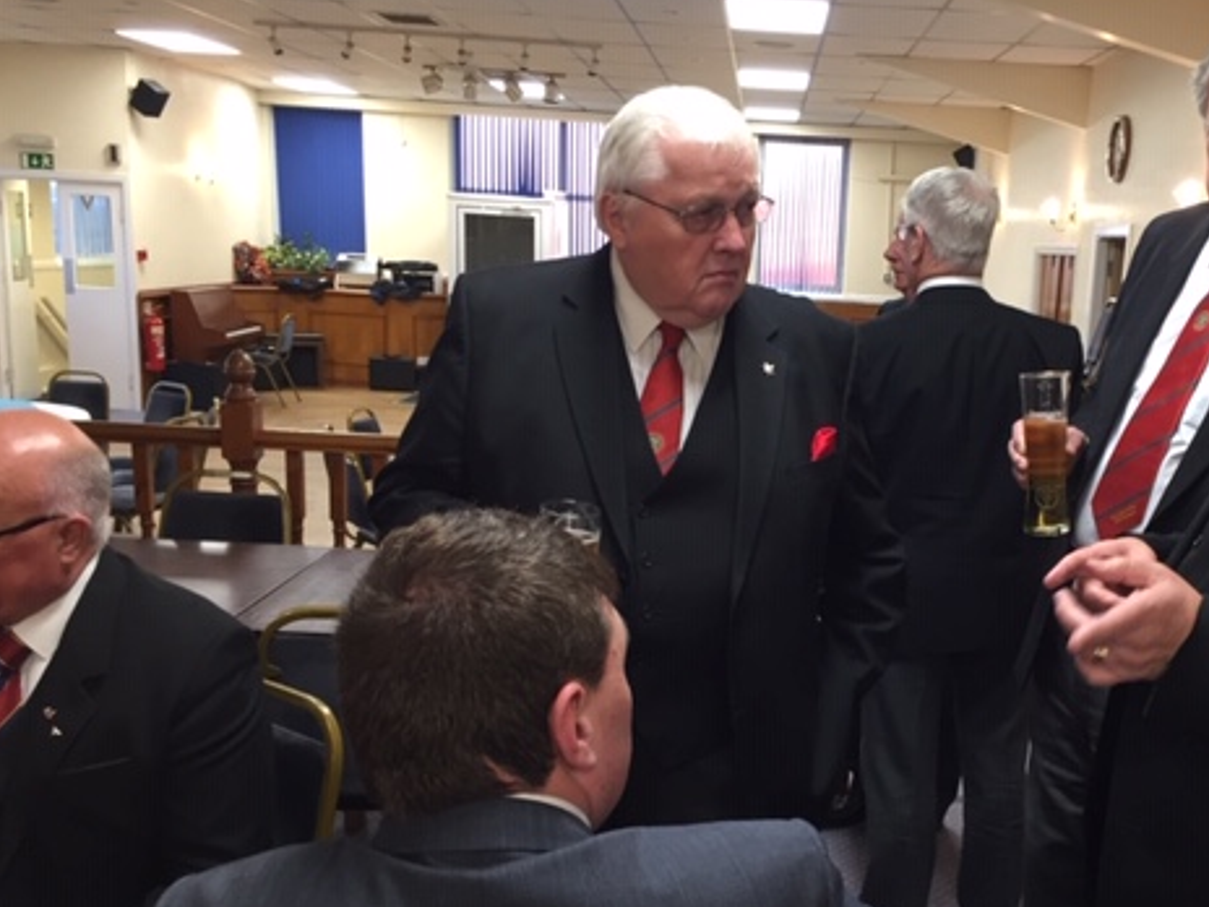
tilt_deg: -12.9
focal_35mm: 40
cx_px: 808
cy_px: 545
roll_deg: -4.0
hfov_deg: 46.1
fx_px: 1397
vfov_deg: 35.8
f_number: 2.2
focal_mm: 4.15
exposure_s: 1/33
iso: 125
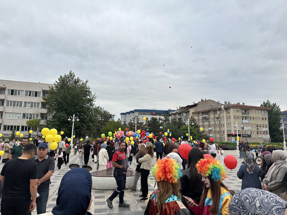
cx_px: 144
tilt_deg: +8.5
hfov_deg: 71.6
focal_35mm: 24
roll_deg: -1.1
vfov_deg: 56.8
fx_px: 199
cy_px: 108
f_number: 1.78
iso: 80
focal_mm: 6.86
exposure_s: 1/623
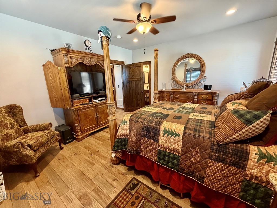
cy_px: 104
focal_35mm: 14
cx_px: 138
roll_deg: +2.2
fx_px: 112
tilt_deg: -13.7
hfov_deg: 102.1
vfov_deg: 85.7
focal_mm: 2.22
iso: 500
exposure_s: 1/60
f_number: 2.2
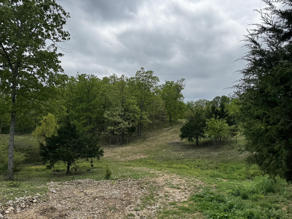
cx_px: 146
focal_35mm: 24
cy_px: 110
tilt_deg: +3.6
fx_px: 202
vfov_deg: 56.8
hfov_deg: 71.6
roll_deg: +0.2
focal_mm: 6.76
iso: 80
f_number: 1.78
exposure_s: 1/9009
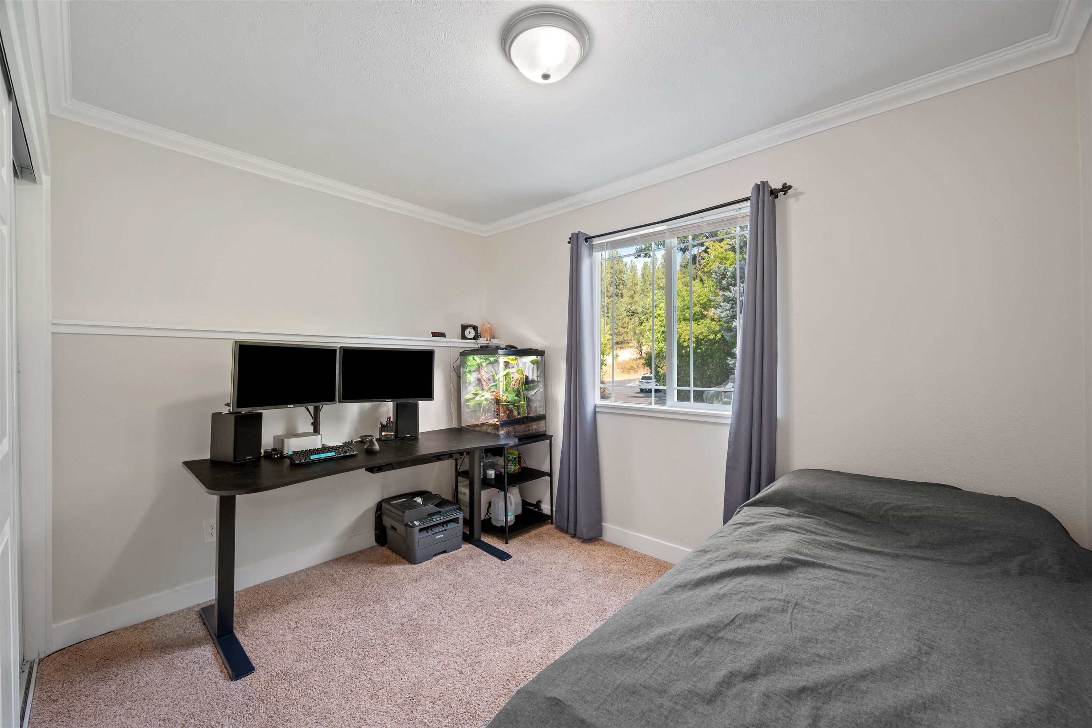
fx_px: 425
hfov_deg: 104.3
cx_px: 546
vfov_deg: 81.2
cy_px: 364
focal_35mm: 14
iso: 100
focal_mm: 14
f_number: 8
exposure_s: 4
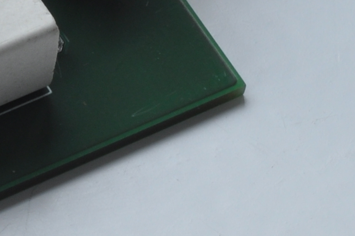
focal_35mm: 500
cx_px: -520
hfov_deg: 4.0
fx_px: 4925
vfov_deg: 2.7
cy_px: 0
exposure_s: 1/1.3
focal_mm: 60
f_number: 20
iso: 200
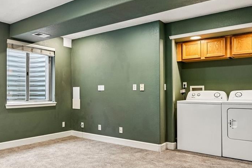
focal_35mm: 32
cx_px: 61
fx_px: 224
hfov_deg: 55.7
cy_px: 87
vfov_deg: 41.1
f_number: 8
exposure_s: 1/13
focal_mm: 14
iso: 400
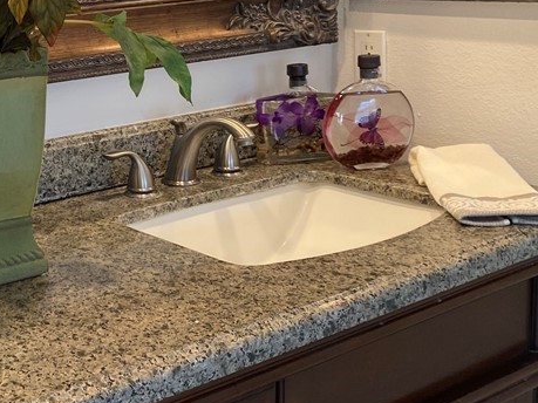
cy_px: 91
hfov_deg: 31.0
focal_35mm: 58
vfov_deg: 24.9
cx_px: 13
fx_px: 901
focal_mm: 4.25
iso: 80
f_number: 1.8
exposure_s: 1/60
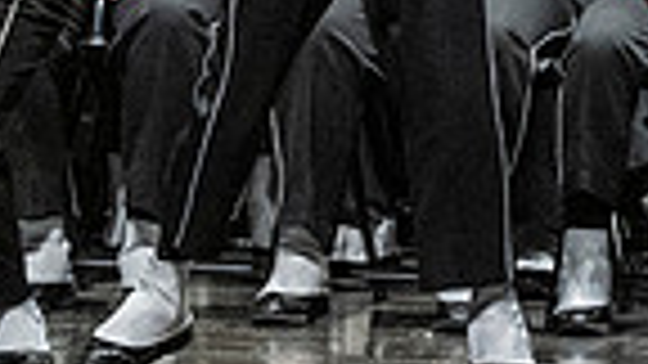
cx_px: -423
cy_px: -234
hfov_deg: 2.3
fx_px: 16272
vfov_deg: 1.3
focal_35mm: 947
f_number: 4
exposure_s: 1/500
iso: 4000
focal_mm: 150
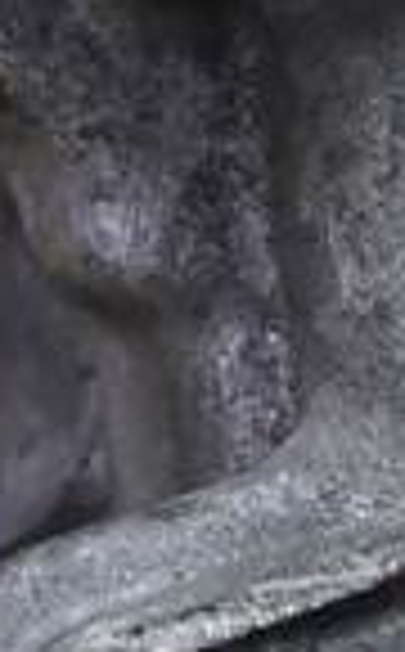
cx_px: 738
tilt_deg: -32.4
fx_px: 2414
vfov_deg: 14.1
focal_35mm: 136
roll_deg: -11.6
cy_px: 1070
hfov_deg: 9.1
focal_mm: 4.15
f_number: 2.2
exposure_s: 1/33
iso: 100
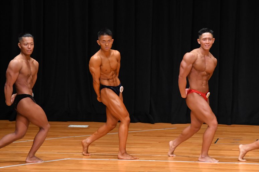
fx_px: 2049
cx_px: 130
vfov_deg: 4.8
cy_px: 86
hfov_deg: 7.2
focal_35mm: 285
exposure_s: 1/400
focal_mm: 190
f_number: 5.6
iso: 4000
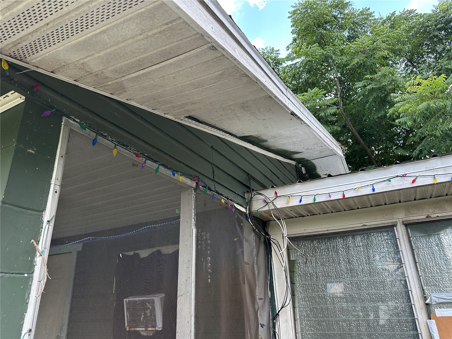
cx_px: 226
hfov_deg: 71.6
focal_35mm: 24
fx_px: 313
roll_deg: +2.7
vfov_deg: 56.8
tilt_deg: +22.5
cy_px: 170
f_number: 1.78
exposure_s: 1/301
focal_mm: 6.86
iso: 80
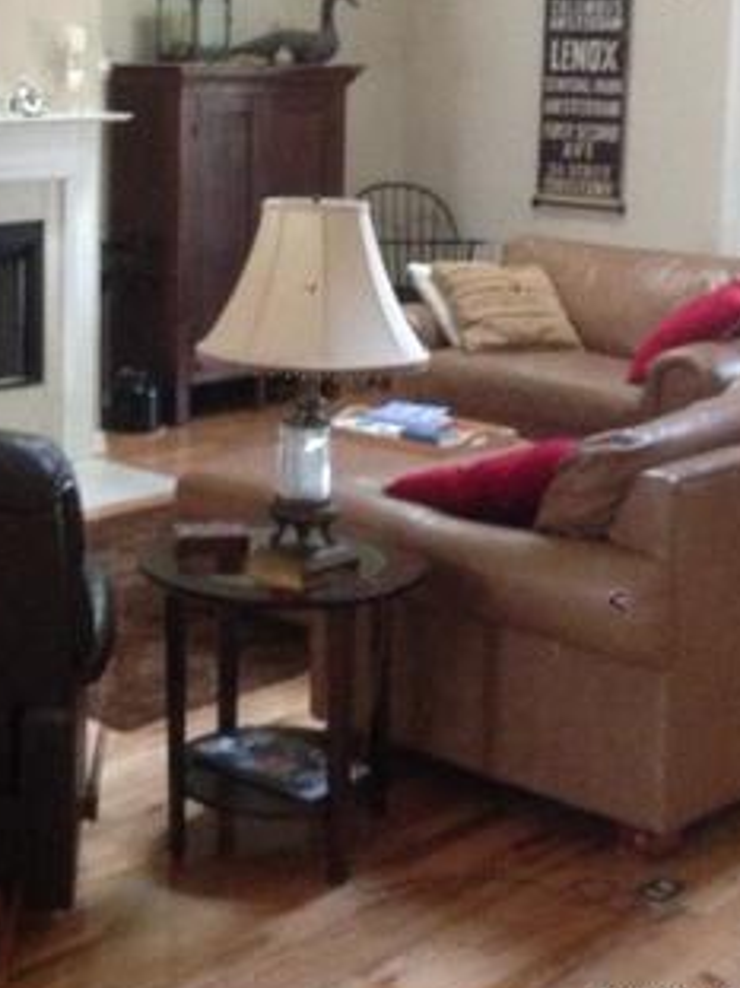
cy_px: 270
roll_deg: -0.2
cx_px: 152
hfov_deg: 21.3
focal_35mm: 68
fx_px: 1940
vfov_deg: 28.2
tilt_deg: -8.5
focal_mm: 4.12
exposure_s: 1/15
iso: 500
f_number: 2.4
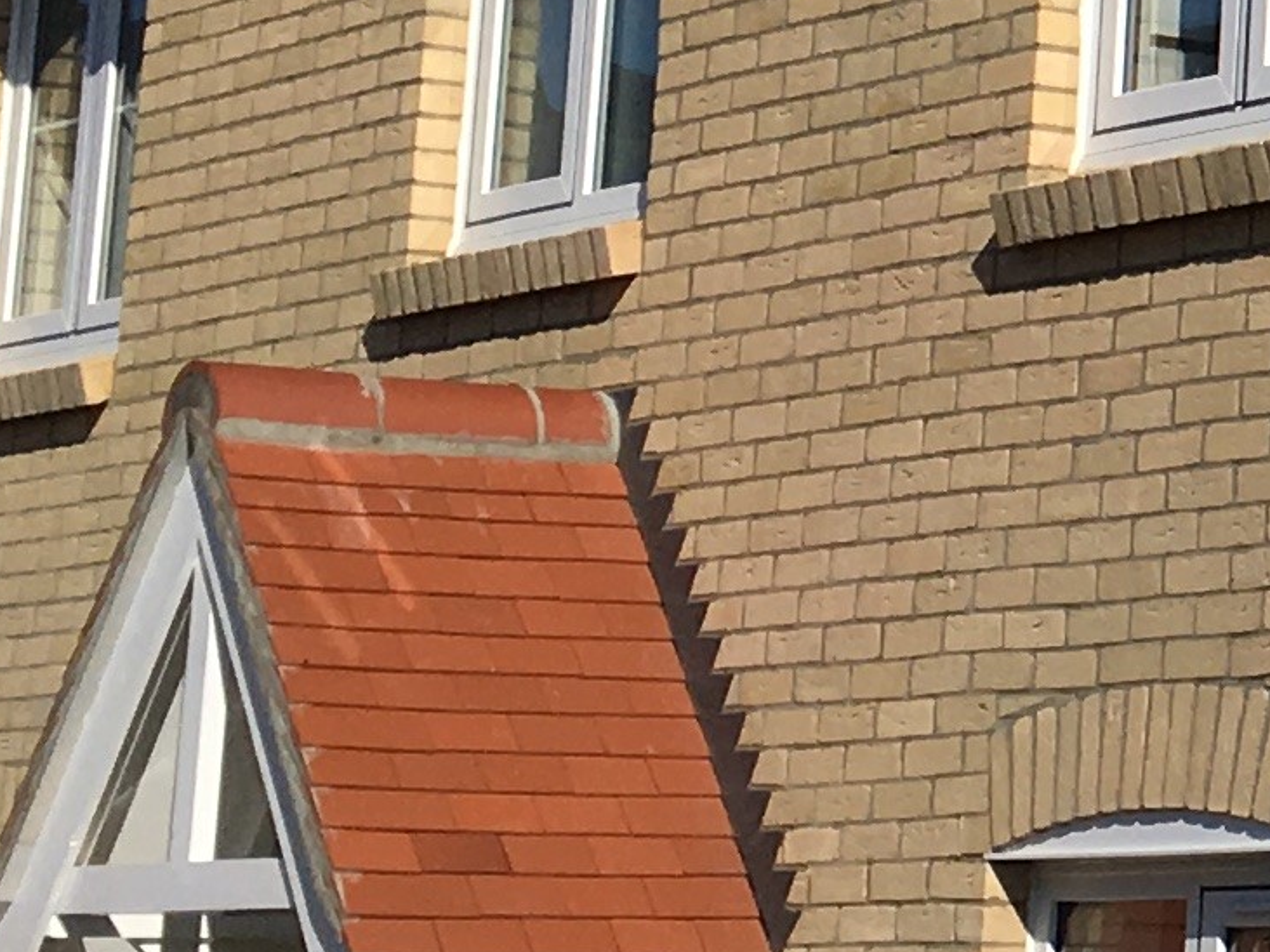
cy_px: -57
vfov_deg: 9.2
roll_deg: -0.8
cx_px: 2703
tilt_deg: +9.3
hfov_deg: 11.0
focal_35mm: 160
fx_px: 5869
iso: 25
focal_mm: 4.15
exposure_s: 1/3663
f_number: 2.2
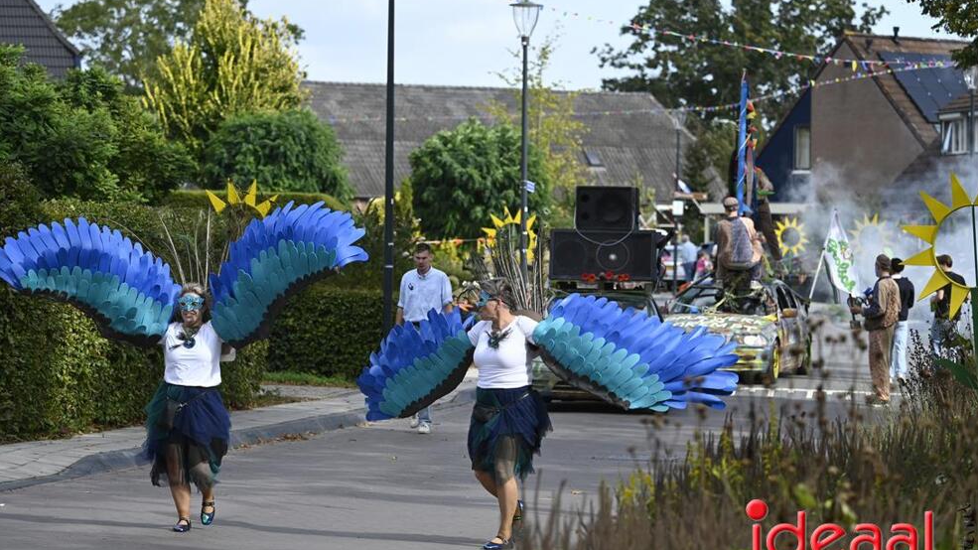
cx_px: 491
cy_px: 283
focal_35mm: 158
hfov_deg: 13.6
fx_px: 4097
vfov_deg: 7.7
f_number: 4.8
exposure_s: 1/1000
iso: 320
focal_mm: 150
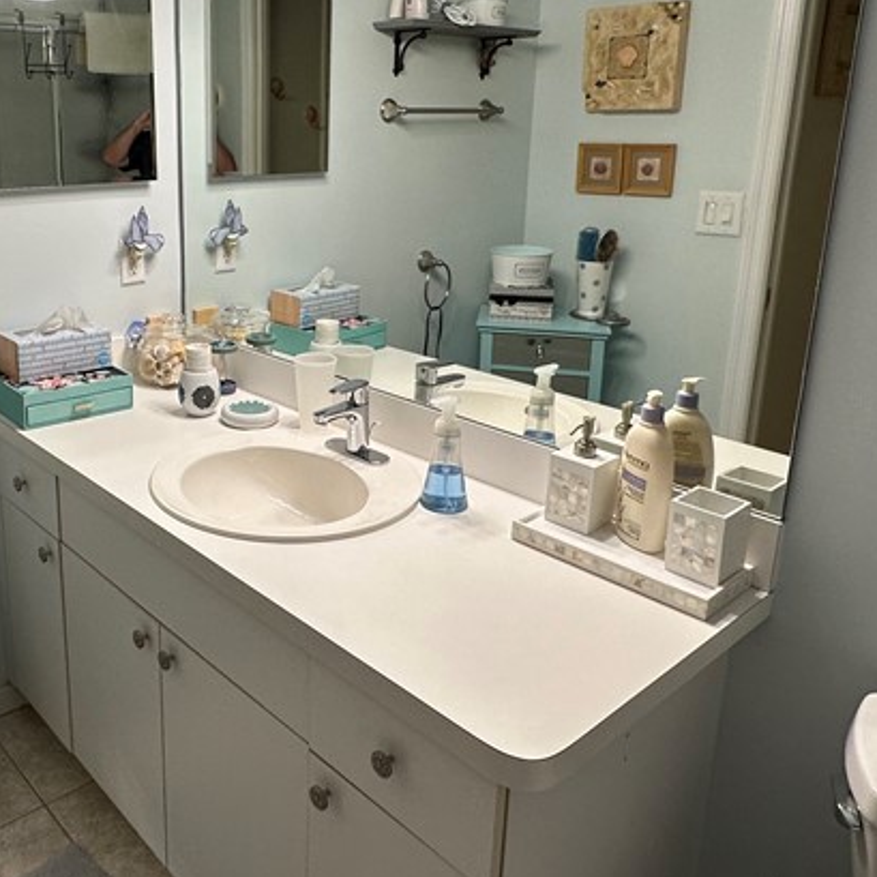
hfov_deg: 51.0
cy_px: 341
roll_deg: +0.2
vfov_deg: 52.1
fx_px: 889
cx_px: 253
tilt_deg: -14.6
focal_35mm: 31
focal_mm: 2.22
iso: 80
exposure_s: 1/120
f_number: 2.2
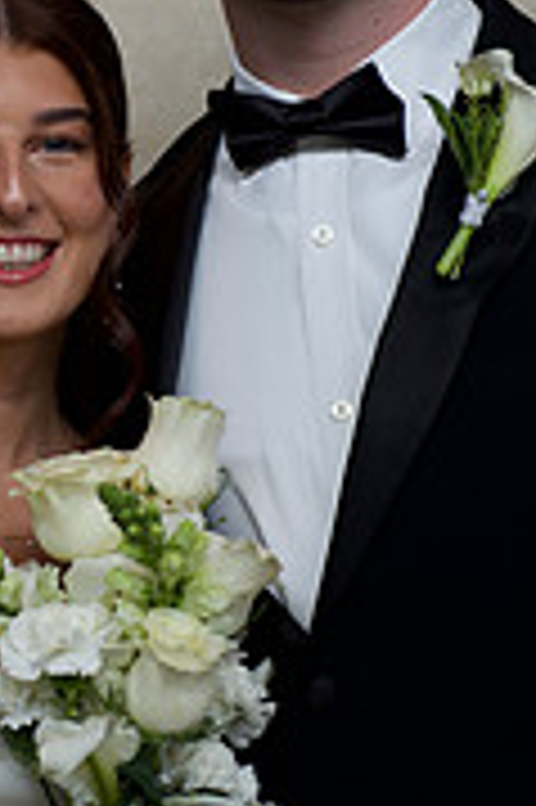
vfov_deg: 11.7
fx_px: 3938
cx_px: 144
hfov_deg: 7.8
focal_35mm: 176
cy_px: 360
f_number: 3.5
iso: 100
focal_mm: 70
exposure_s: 1/25
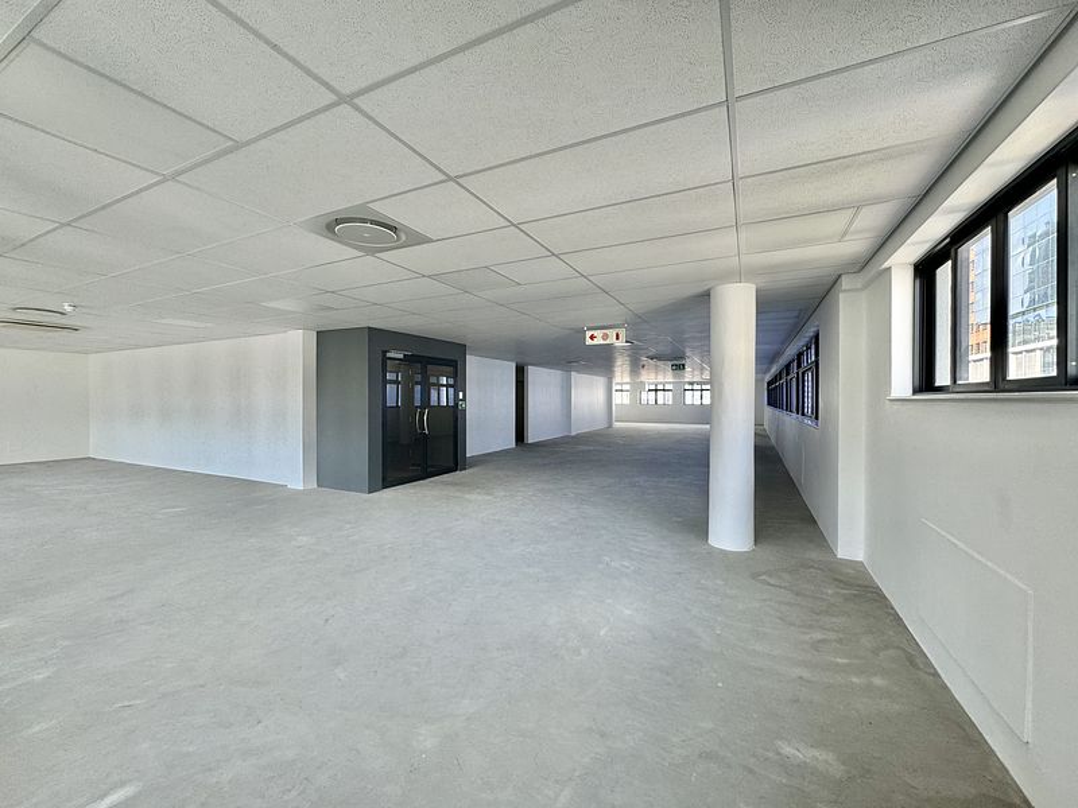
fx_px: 436
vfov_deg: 85.7
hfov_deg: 102.1
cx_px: 539
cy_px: 404
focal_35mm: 14
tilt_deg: -0.5
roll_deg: +0.3
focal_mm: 2.22
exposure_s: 1/100
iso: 125
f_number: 2.2
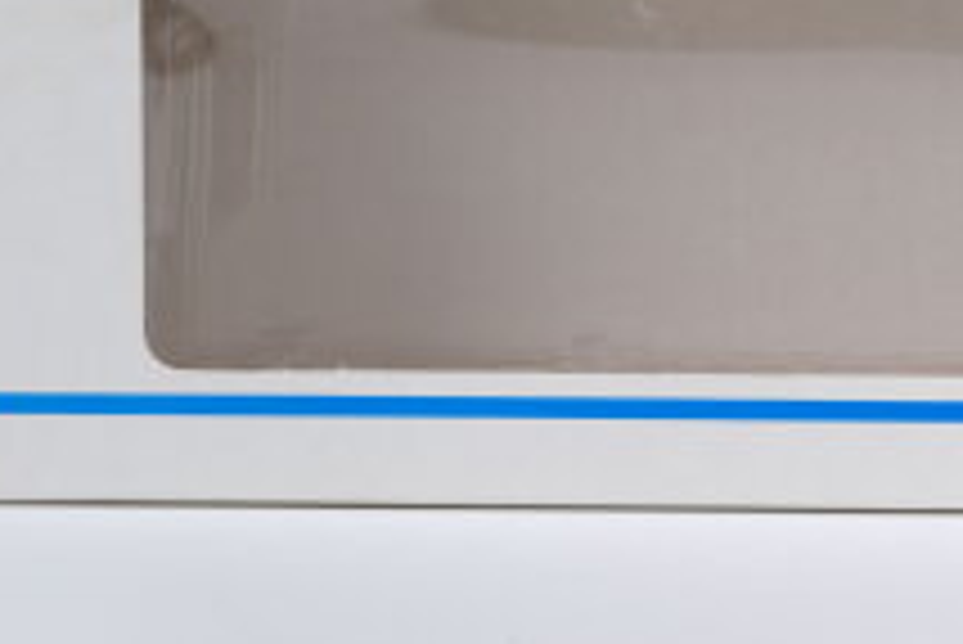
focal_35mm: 126
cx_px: 1166
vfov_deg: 10.8
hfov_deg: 15.6
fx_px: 3373
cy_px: -50
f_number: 9
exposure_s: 1/125
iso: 400
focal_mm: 30
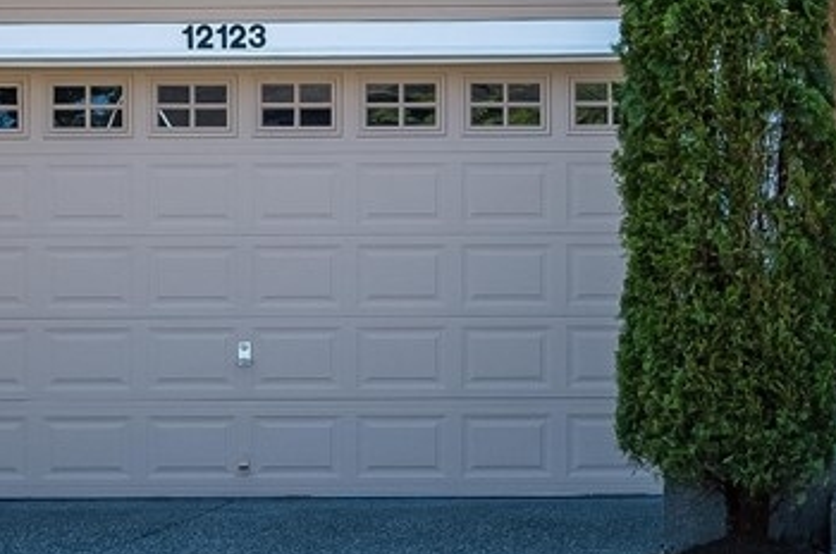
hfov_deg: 27.6
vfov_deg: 19.9
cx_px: 874
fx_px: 1576
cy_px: 228
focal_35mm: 68
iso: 100
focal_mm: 14
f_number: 8
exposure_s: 1/80
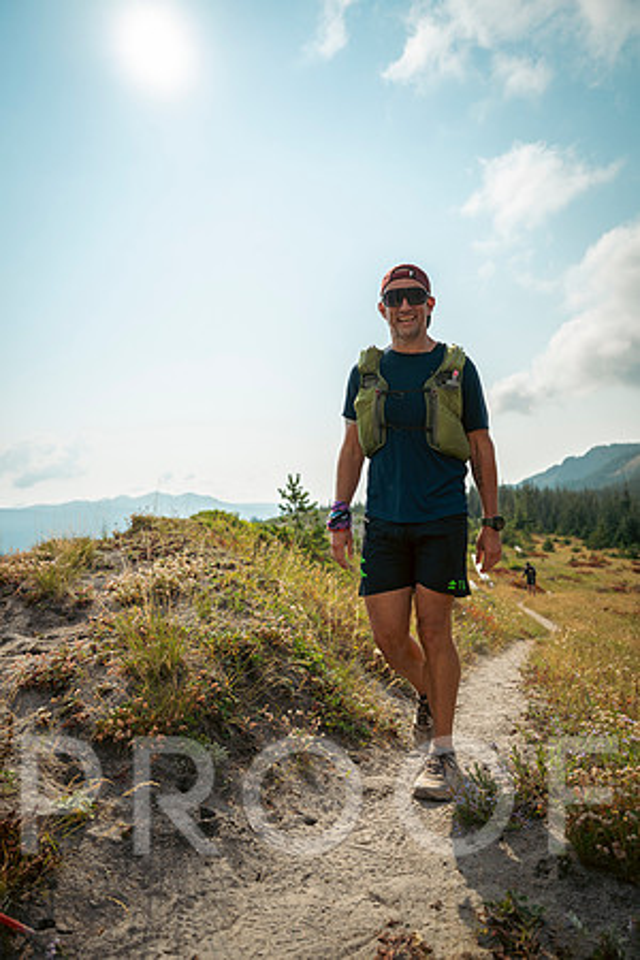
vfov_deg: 73.7
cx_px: 320
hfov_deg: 53.1
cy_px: 480
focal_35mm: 24
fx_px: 640
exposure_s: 1/3200
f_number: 2.8
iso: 100
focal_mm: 24
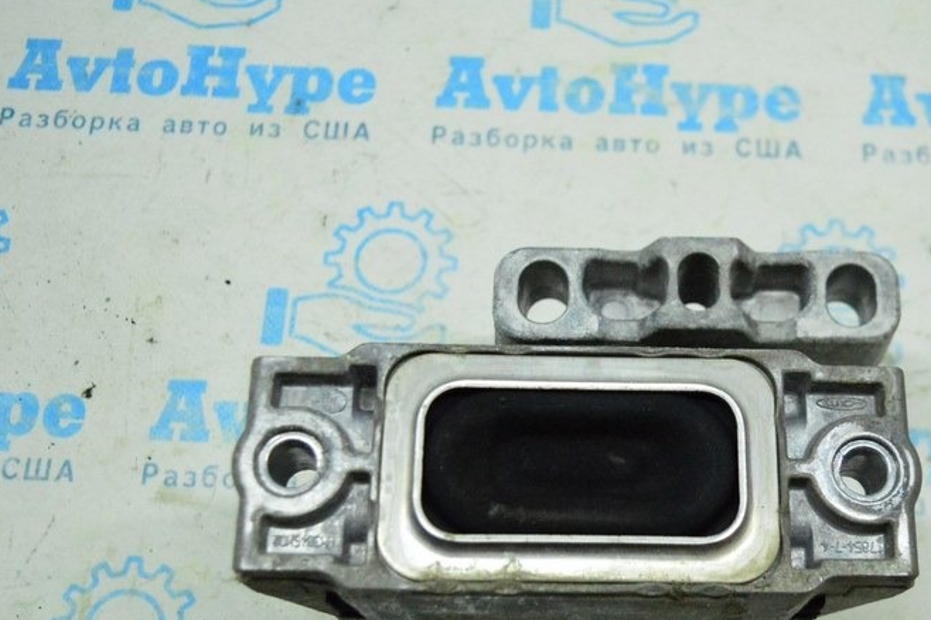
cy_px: 359
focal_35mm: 56
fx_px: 1447
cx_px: 604
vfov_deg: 24.1
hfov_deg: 35.4
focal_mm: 24
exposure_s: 1/1000
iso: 6400
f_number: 4
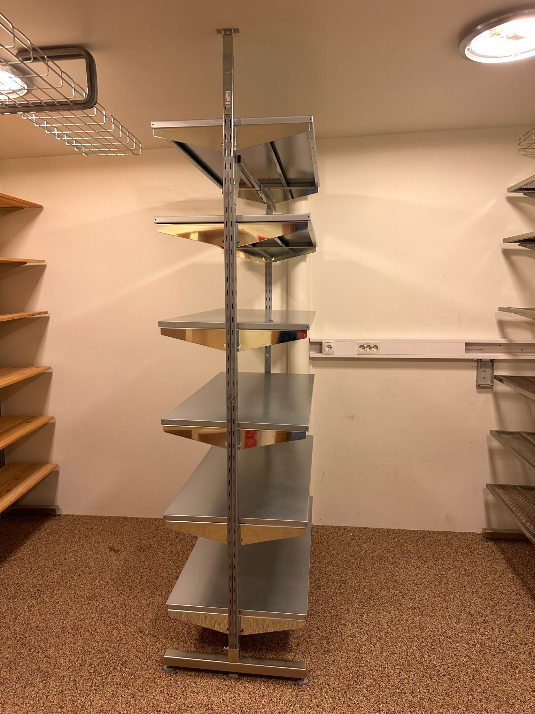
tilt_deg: -9.1
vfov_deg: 71.6
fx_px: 495
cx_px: 268
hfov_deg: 56.8
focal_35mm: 24
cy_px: 357
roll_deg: +0.0
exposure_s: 1/50
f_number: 1.78
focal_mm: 6.86
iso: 125
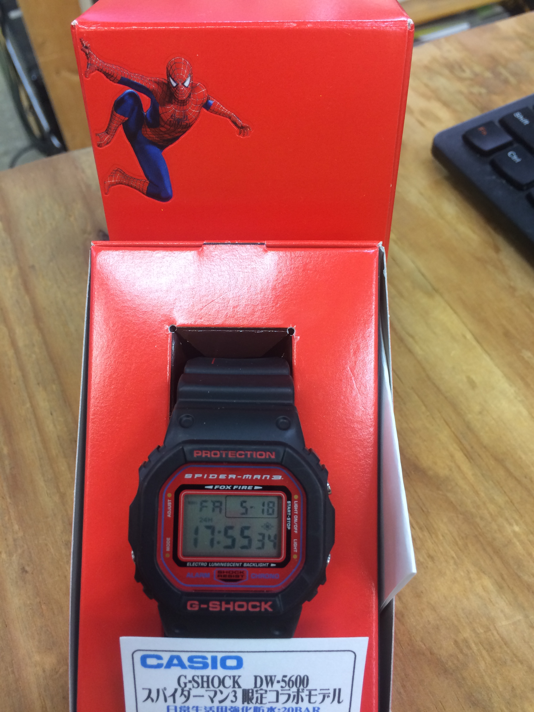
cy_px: 356
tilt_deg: -57.8
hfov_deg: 48.2
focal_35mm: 29
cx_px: 267
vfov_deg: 61.7
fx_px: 596
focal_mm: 4.15
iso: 100
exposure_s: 1/33
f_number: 2.2
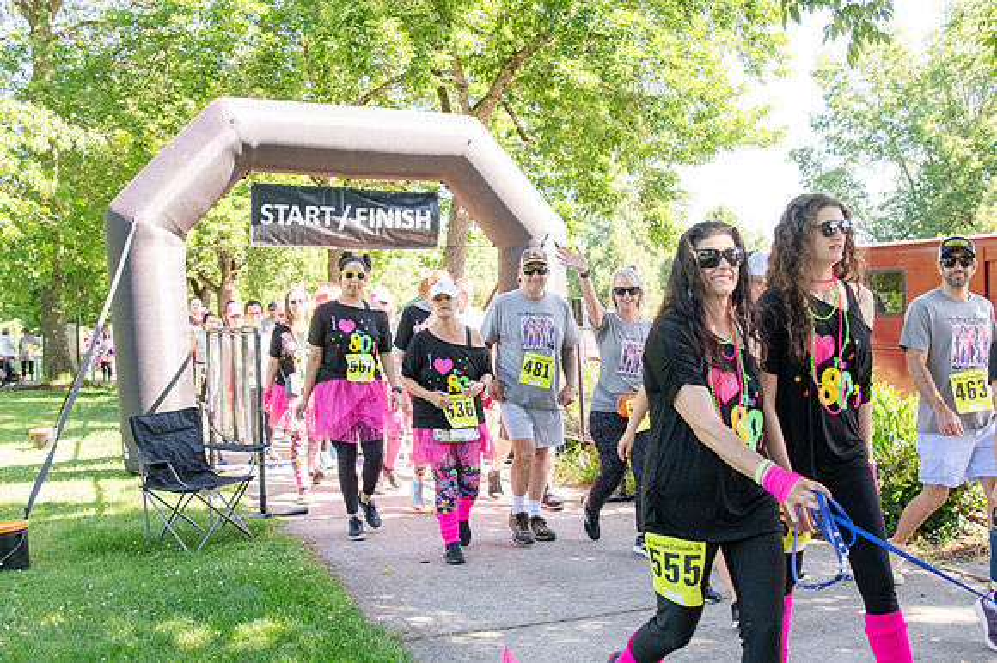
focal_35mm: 36
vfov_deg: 36.8
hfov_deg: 53.2
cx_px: 498
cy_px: 332
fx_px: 996
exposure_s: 1/400
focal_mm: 24
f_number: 3.5
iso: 500
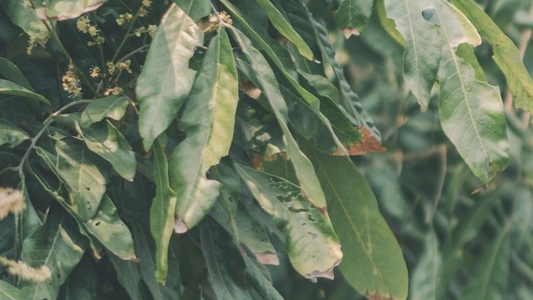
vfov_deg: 5.3
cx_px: 864
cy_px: 253
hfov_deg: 9.1
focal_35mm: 230
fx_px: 3251
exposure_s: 1/800
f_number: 1.8
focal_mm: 58
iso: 64
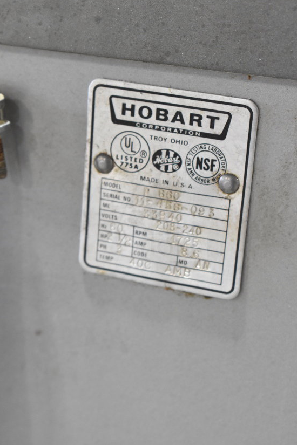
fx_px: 1133
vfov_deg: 22.2
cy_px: 218
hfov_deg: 14.9
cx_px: 146
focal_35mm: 92
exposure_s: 1/100
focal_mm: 55
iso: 2800
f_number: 5.6
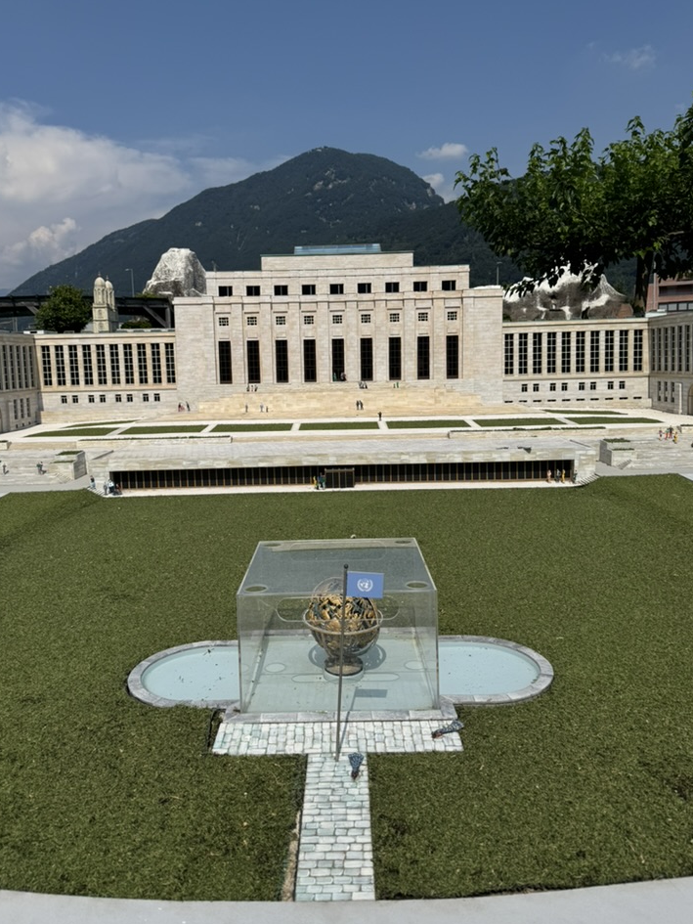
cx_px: 330
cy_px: 429
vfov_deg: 67.2
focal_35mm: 26
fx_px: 694
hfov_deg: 53.1
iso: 80
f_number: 1.78
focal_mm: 6.76
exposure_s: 1/12346
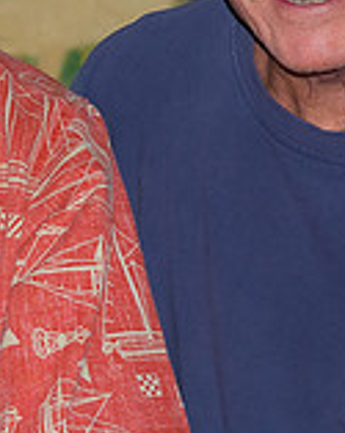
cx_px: -91
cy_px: 237
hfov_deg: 3.9
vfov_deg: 5.0
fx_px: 4992
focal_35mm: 390
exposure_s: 1/160
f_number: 5.6
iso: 800
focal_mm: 85
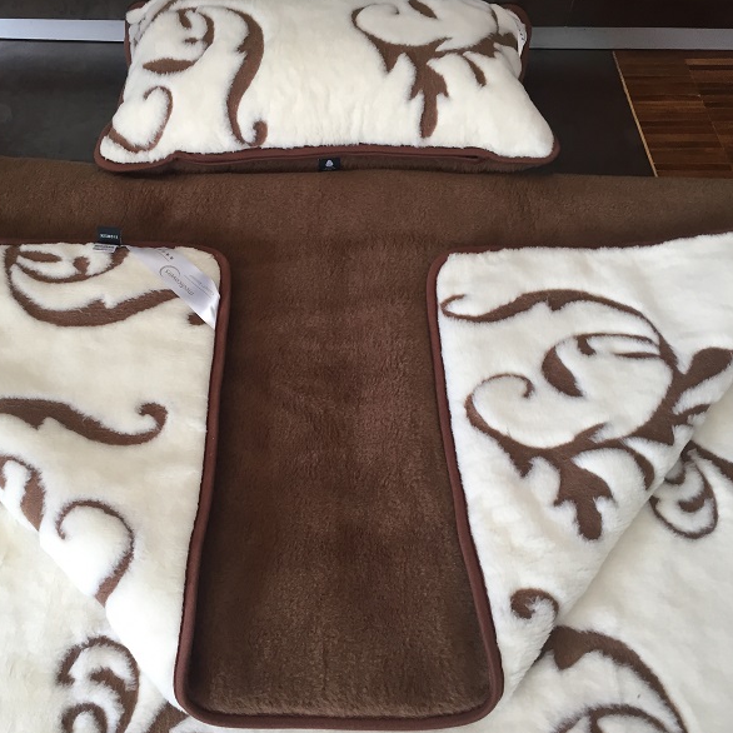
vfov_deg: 47.2
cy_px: 366
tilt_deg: -56.1
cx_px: 324
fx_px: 838
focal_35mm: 35
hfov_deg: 47.1
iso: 40
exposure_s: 1/33
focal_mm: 4.15
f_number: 2.2
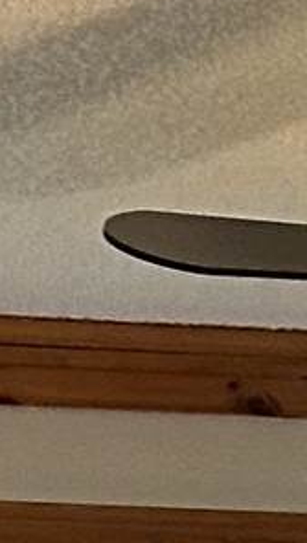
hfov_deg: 4.5
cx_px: -164
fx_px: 3913
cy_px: 1790
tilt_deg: -10.4
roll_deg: -0.1
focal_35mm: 271
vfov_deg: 6.9
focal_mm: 6.86
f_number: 1.78
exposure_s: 1/60
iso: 250
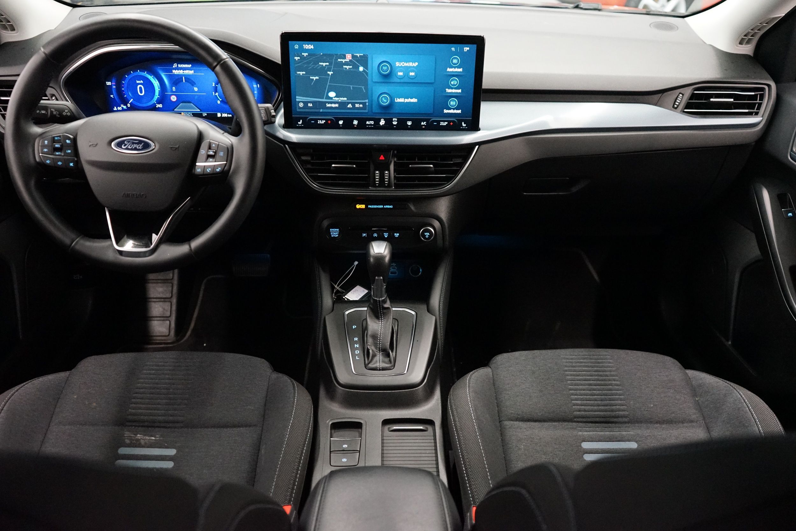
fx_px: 663
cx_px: 398
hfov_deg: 61.9
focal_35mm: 30
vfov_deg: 43.6
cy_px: 266
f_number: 3.5
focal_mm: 30
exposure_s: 1/100
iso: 6400
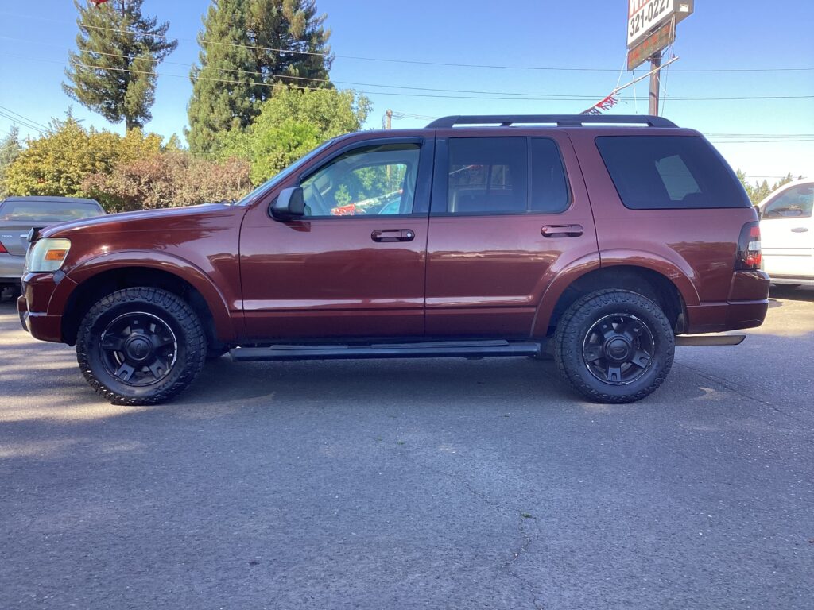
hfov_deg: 58.4
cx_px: 407
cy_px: 305
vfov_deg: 45.4
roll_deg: -0.9
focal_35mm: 31
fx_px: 729
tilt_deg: -6.8
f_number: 2.4
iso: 25
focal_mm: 3.3
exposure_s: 1/120
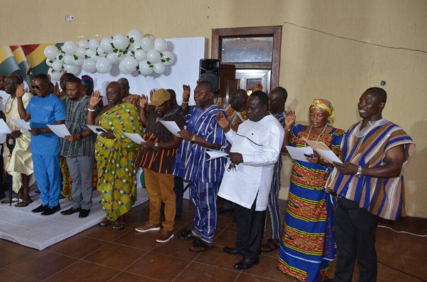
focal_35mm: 30
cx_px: 192
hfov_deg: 61.9
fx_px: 355
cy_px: 141
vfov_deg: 43.4
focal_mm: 18
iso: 800
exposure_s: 1/60
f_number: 3.5
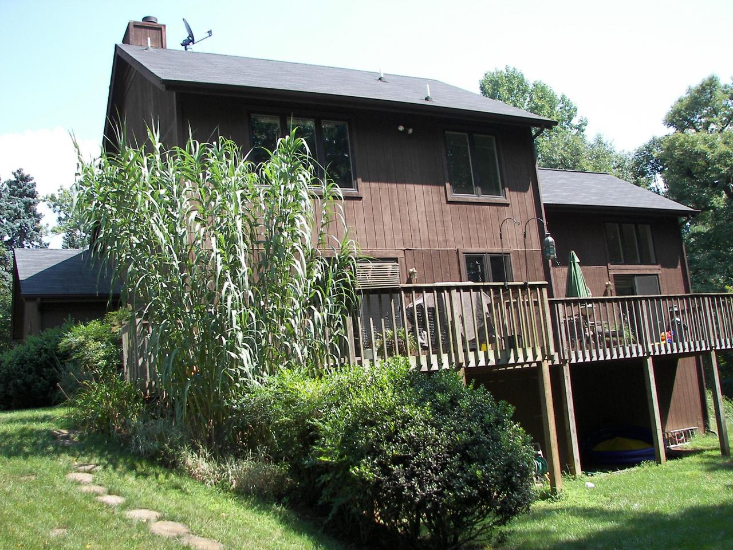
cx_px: 366
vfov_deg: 39.7
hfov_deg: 51.4
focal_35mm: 36
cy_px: 275
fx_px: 762
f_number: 2.8
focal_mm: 6
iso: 50
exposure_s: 1/250
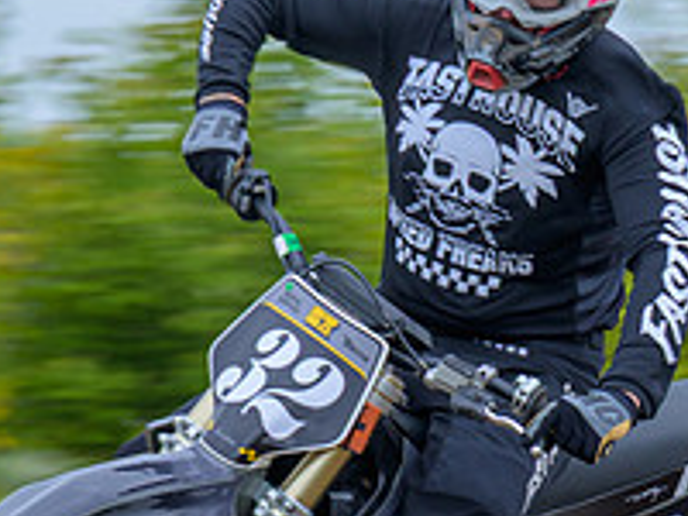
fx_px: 14787
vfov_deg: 2.0
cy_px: 476
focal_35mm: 744
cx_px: 78
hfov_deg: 2.7
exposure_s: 1/125
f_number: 8
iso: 100
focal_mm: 135
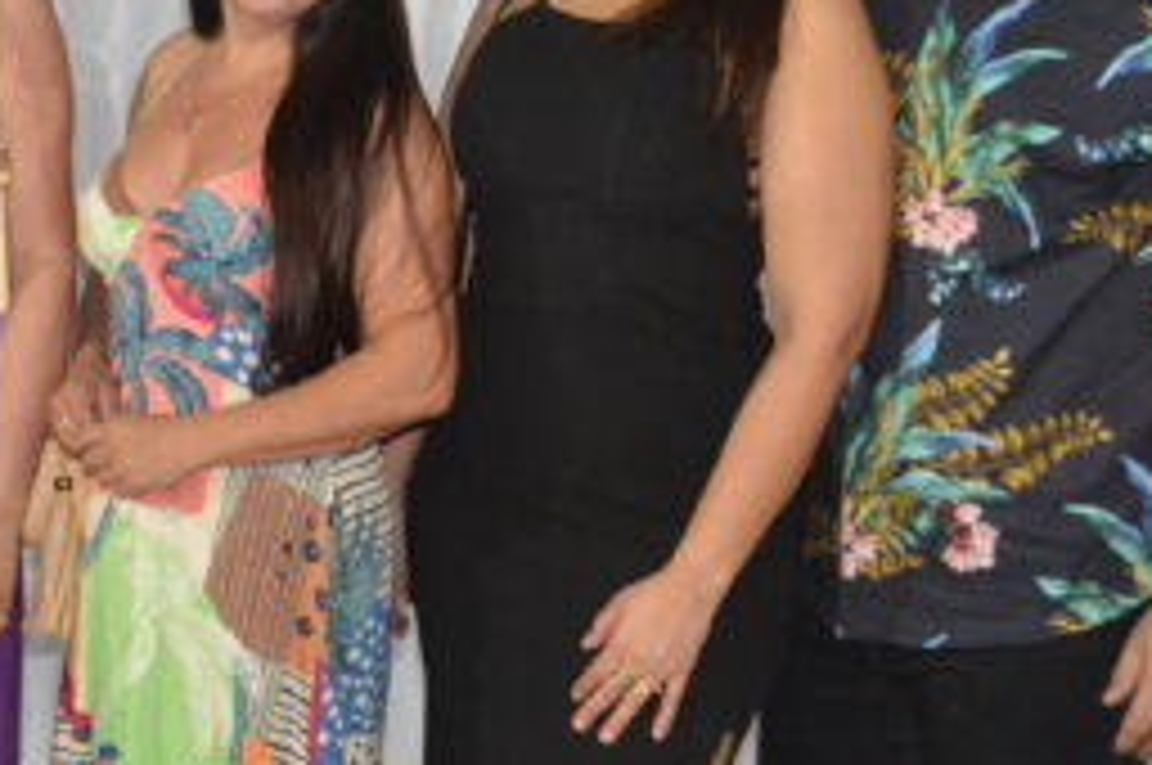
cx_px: -198
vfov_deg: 15.5
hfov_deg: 21.6
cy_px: 468
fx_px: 2812
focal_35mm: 88
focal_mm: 20
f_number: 3.5
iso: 1800
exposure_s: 1/60
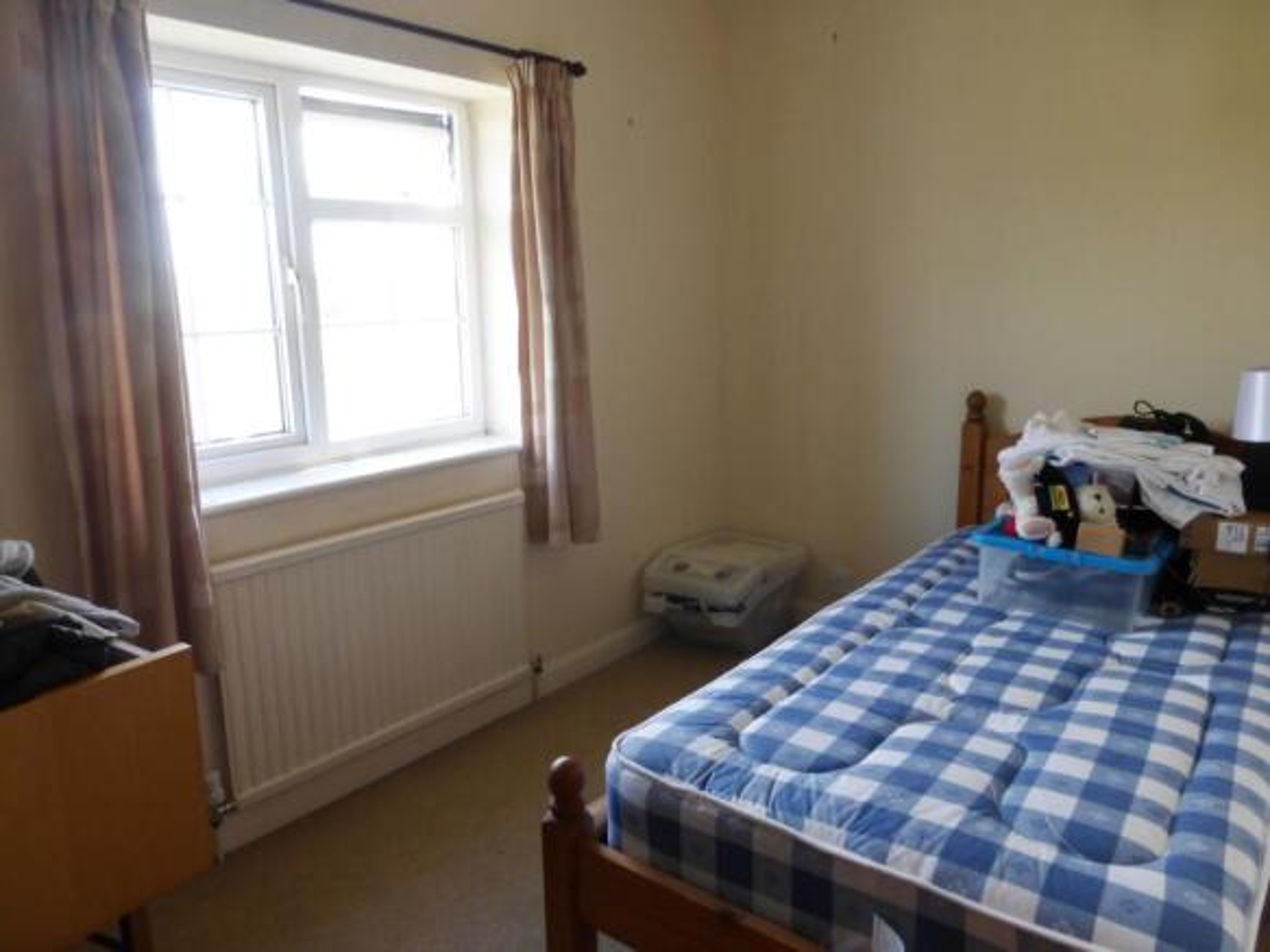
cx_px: 635
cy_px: 476
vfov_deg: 54.9
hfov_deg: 69.4
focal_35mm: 25
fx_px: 917
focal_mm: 4.3
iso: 160
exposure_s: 1/60
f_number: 3.3
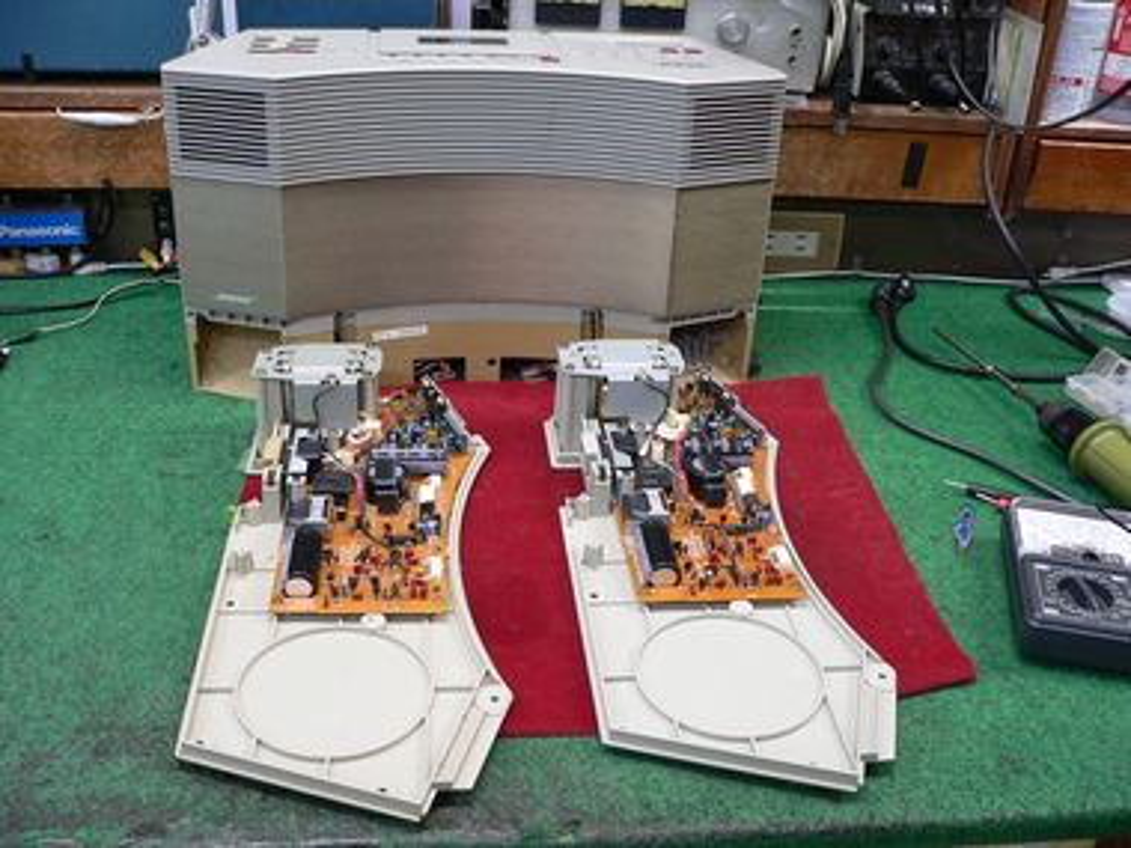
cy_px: 424
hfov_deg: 51.4
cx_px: 566
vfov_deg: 39.7
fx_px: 1176
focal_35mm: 36
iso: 200
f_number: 2.8
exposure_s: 1/20
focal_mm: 6
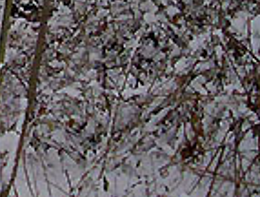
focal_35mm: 159
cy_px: -95
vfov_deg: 9.1
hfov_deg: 11.7
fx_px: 1197
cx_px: -160
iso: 100
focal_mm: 8
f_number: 7.6
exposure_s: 1/128
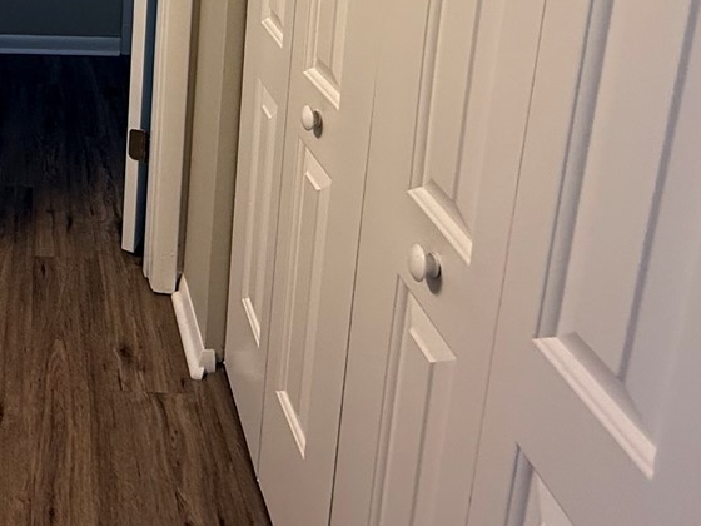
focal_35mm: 40
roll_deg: -0.4
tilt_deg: -14.1
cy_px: -60
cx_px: -19
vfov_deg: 31.6
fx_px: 810
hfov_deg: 40.3
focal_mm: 2.22
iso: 160
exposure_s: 1/120
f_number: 2.2
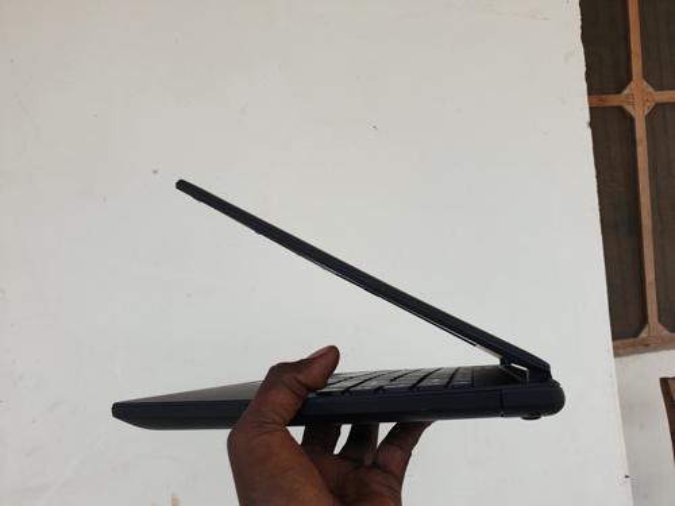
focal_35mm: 26
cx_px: 338
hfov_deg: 67.3
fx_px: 507
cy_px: 253
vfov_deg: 53.1
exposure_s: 1/471
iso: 50
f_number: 2.4
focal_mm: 4.3
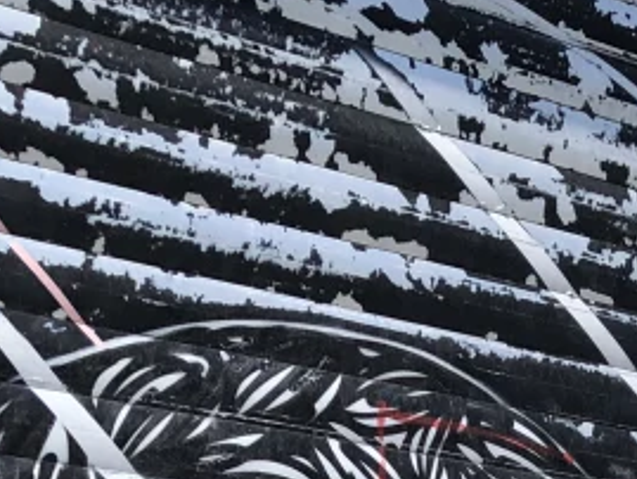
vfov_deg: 10.8
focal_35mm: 125
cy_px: 984
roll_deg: -2.5
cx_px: 876
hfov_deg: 14.9
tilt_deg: -3.1
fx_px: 2301
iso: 20
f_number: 1.8
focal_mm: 4
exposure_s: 1/1600
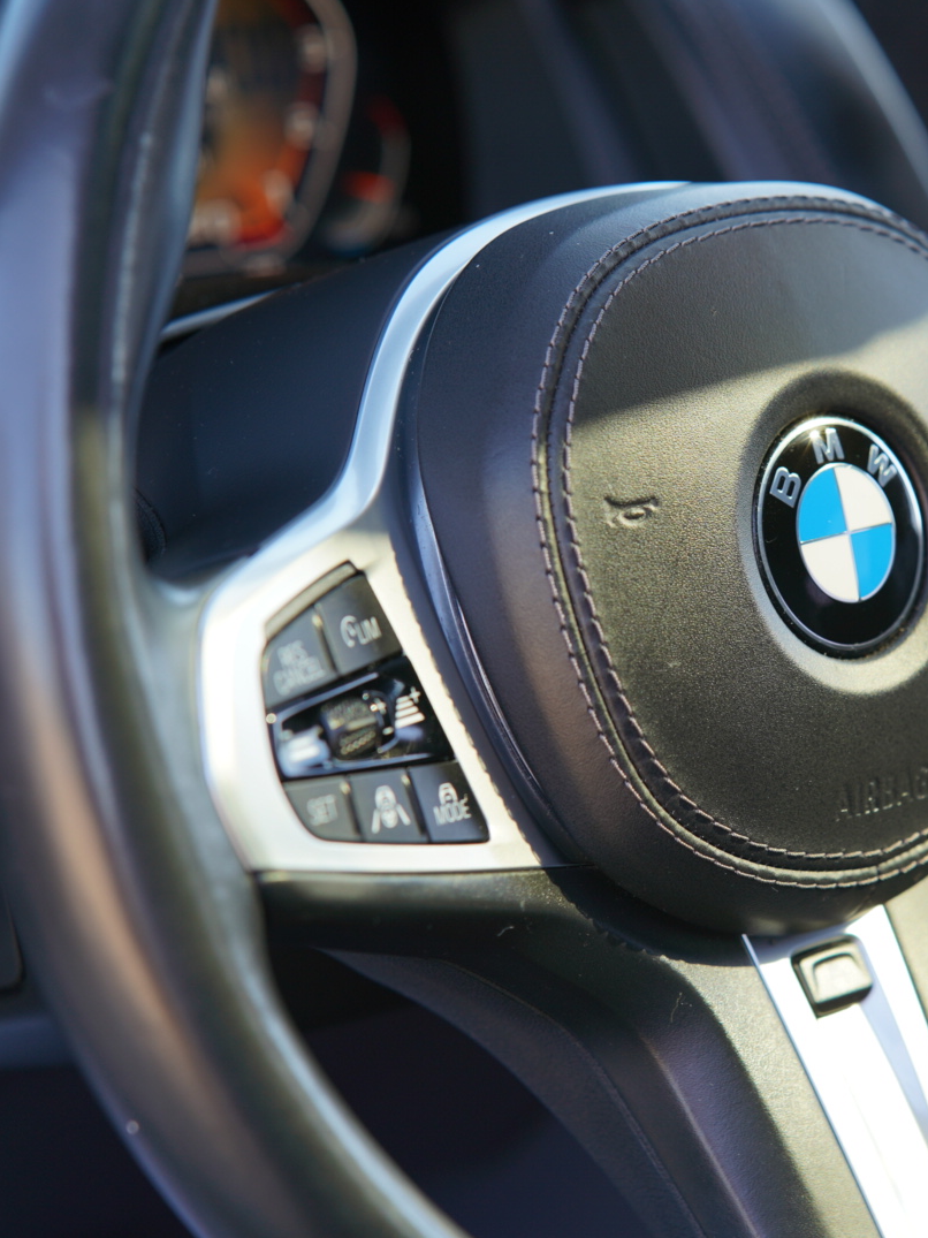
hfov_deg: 12.0
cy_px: 618
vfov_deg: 16.0
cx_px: 705
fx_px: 4397
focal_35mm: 123
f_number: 4
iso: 160
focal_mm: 85
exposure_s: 1/100
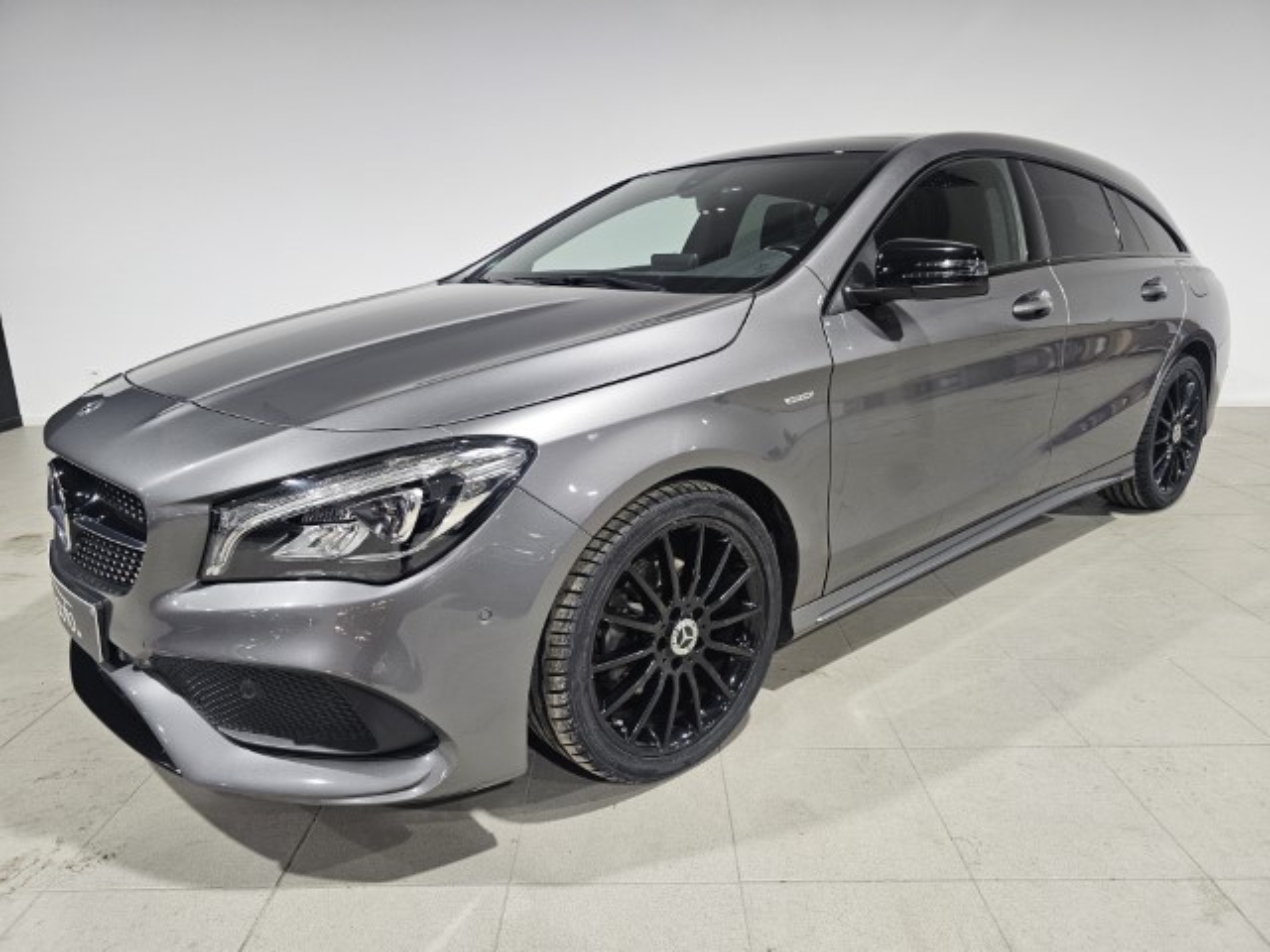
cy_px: 476
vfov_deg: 58.9
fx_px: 844
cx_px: 635
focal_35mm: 23
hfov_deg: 73.9
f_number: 1.7
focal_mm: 6.3
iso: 200
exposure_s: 1/142
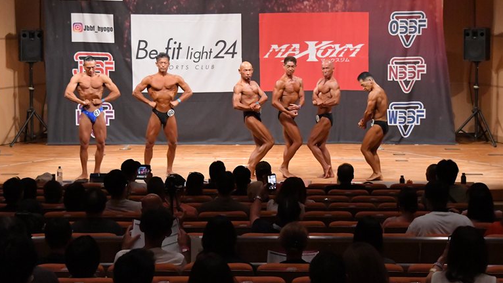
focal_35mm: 108
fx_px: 1441
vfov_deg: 11.2
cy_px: 116
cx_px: 250
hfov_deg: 19.8
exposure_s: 1/400
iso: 11400
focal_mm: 68
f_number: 5.6
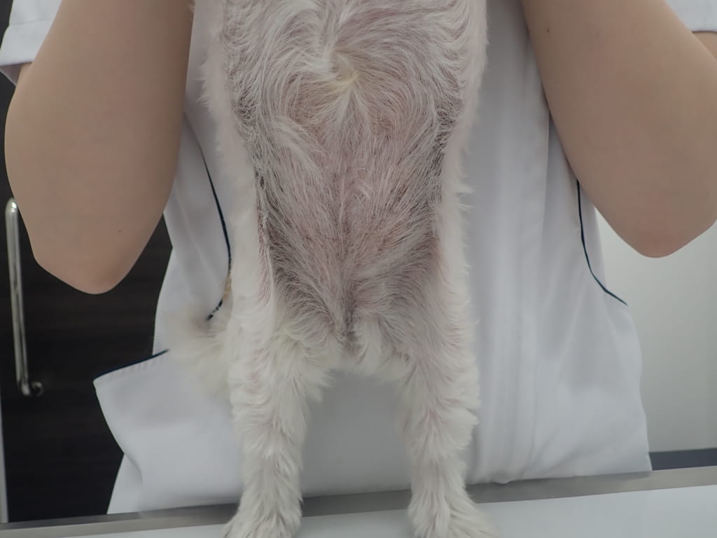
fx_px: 580
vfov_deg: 49.7
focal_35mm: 28
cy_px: 269
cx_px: 358
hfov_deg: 63.4
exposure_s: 1/60
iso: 100
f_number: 2.2
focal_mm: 5.14
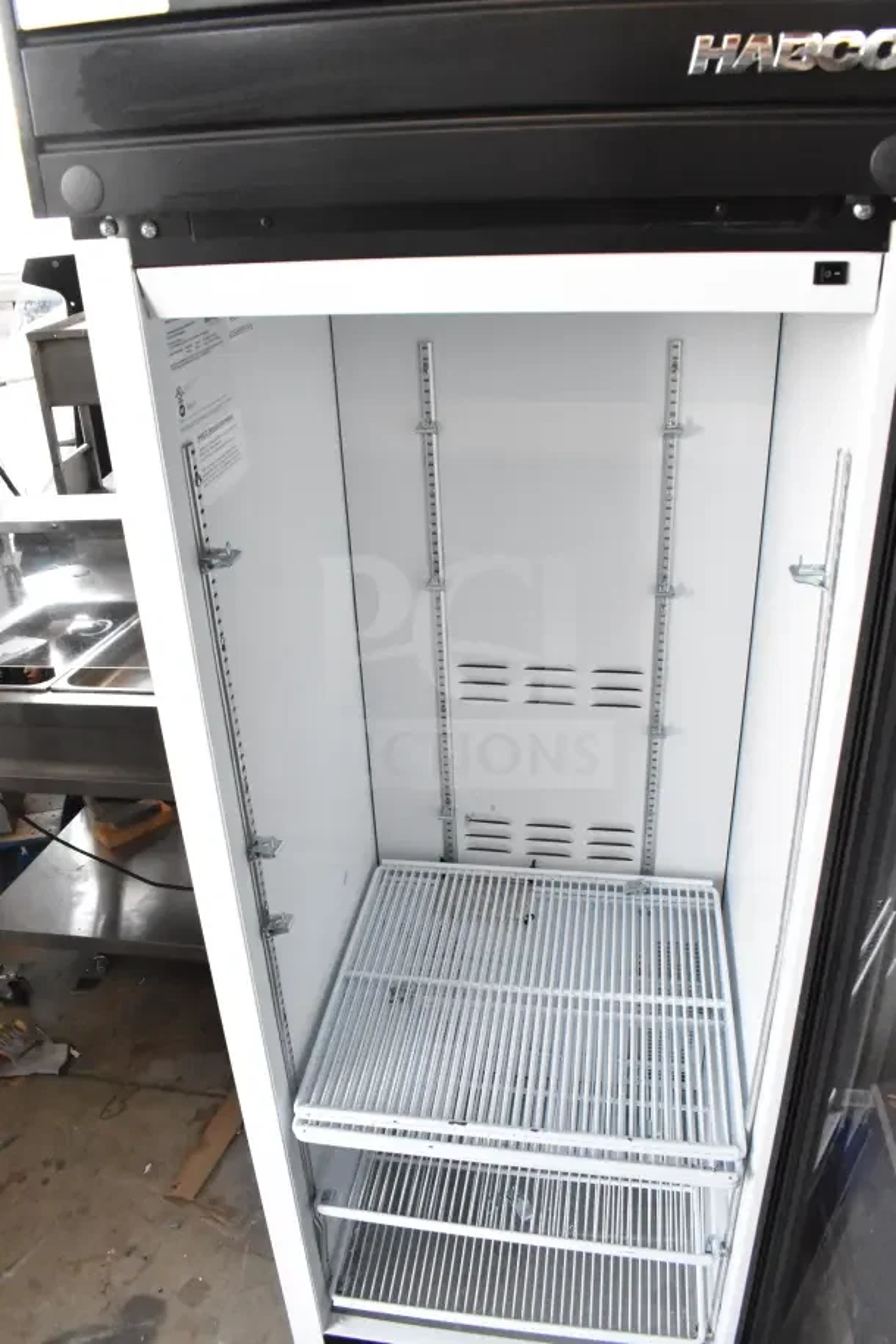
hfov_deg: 47.9
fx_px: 1008
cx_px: 448
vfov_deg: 67.4
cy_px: 672
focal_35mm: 27
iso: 6400
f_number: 7.1
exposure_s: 1/200
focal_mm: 18
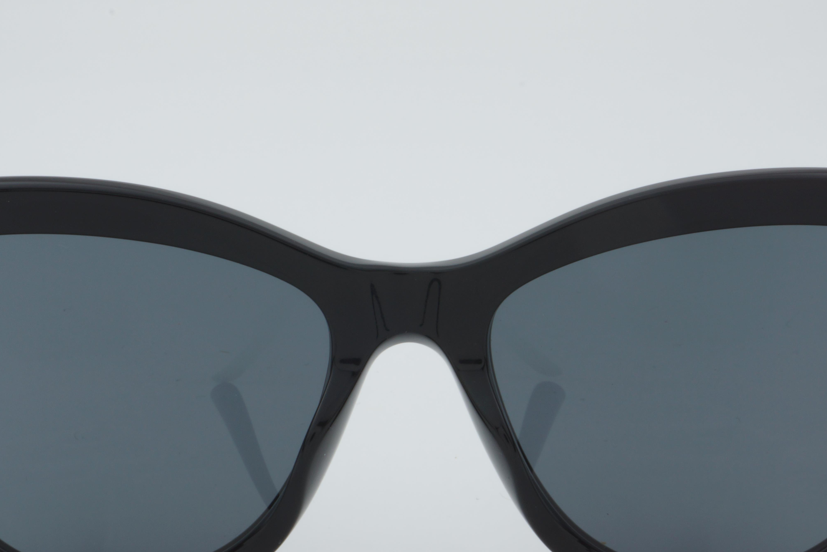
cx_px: 414
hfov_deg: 25.8
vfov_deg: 17.3
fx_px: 1809
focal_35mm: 79
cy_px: 332
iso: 100
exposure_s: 1/4
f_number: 32
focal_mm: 35
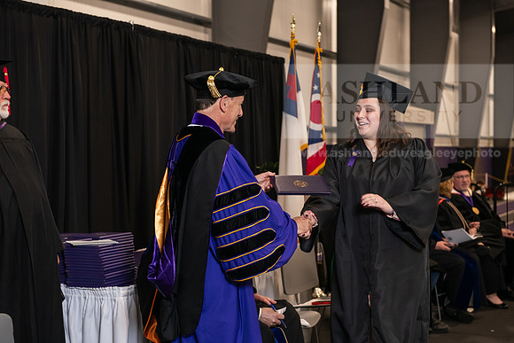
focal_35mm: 66
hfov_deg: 30.5
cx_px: 257
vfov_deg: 20.6
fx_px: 943
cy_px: 172
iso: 1600
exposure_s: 1/125
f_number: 5
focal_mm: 66
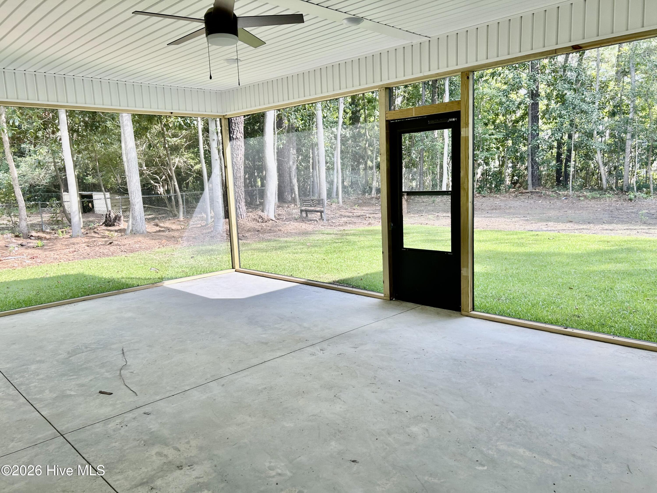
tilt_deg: -8.2
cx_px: 328
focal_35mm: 26
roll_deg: +2.3
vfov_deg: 53.1
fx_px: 493
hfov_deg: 67.3
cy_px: 246
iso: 40
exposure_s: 1/228
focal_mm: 5.7
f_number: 1.5
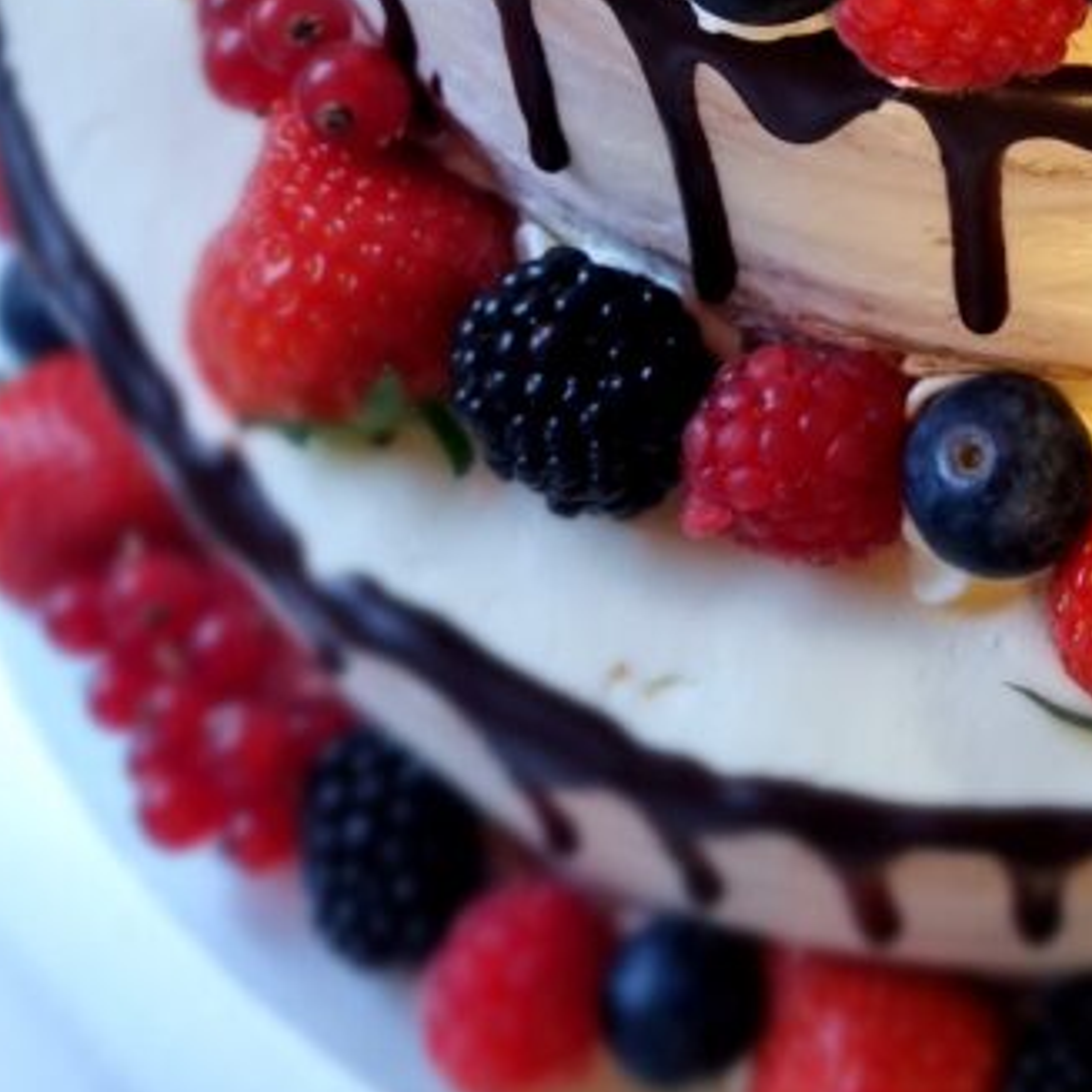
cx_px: 1025
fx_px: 2570
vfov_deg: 22.9
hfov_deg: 23.2
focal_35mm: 72
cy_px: -47
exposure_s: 1/50
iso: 160
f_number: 1.8
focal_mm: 5.4
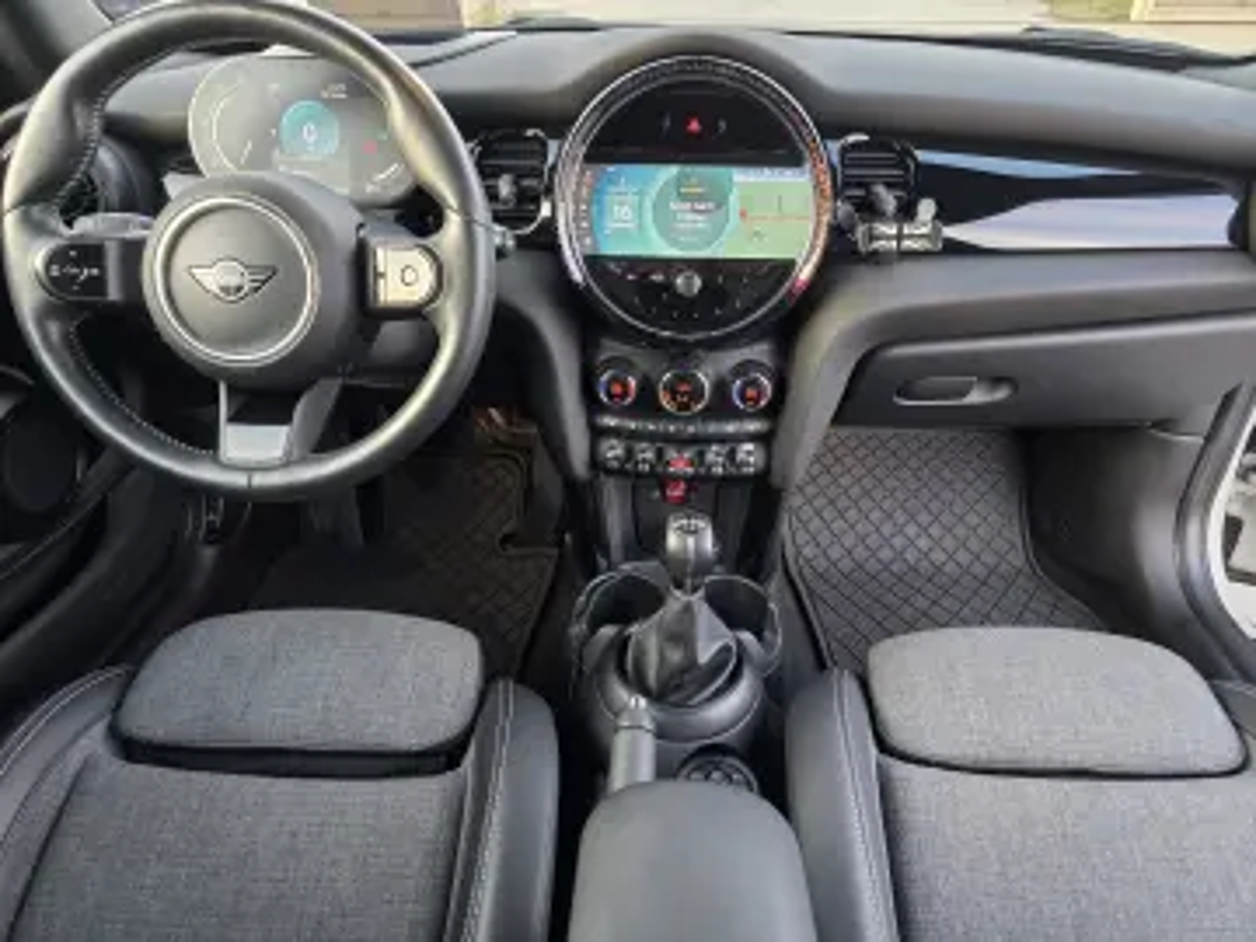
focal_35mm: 23
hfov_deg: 73.9
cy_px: 471
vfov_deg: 58.9
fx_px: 835
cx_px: 628
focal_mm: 6.3
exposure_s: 1/55.5
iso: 200
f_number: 1.7
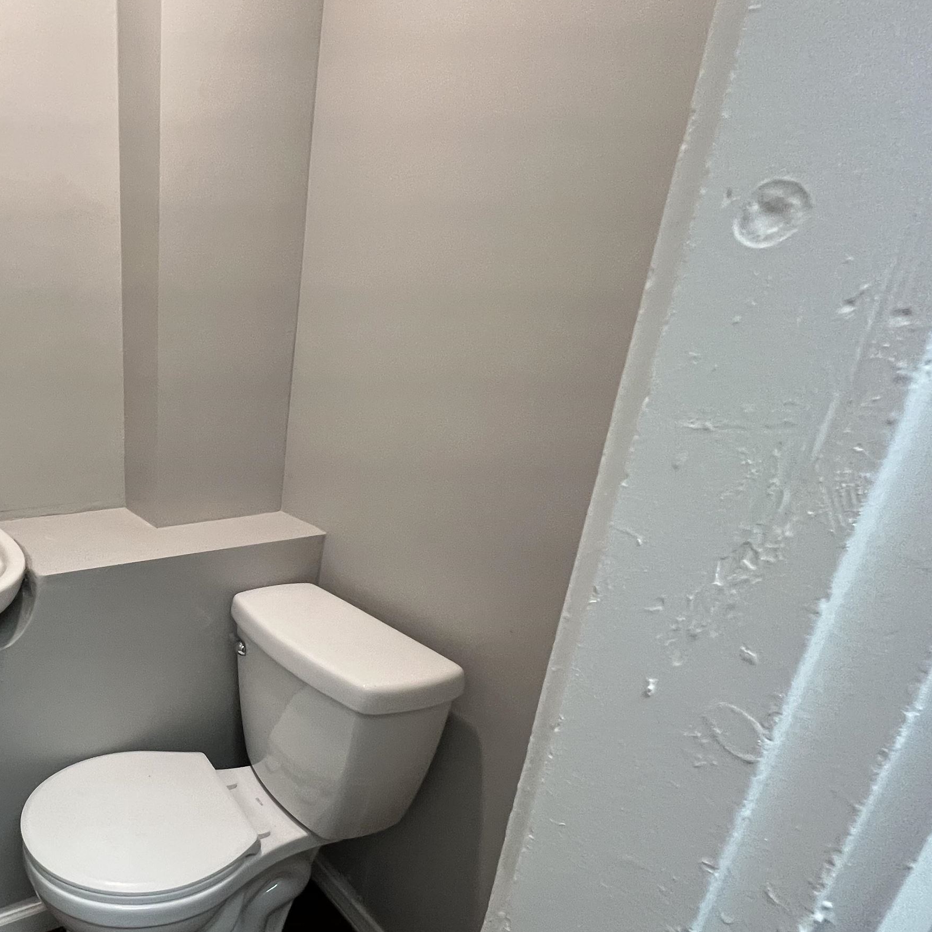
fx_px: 609
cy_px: 568
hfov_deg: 65.4
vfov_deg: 73.8
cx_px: 140
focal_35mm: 20
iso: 250
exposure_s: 1/60.2
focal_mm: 1.57
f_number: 1.8
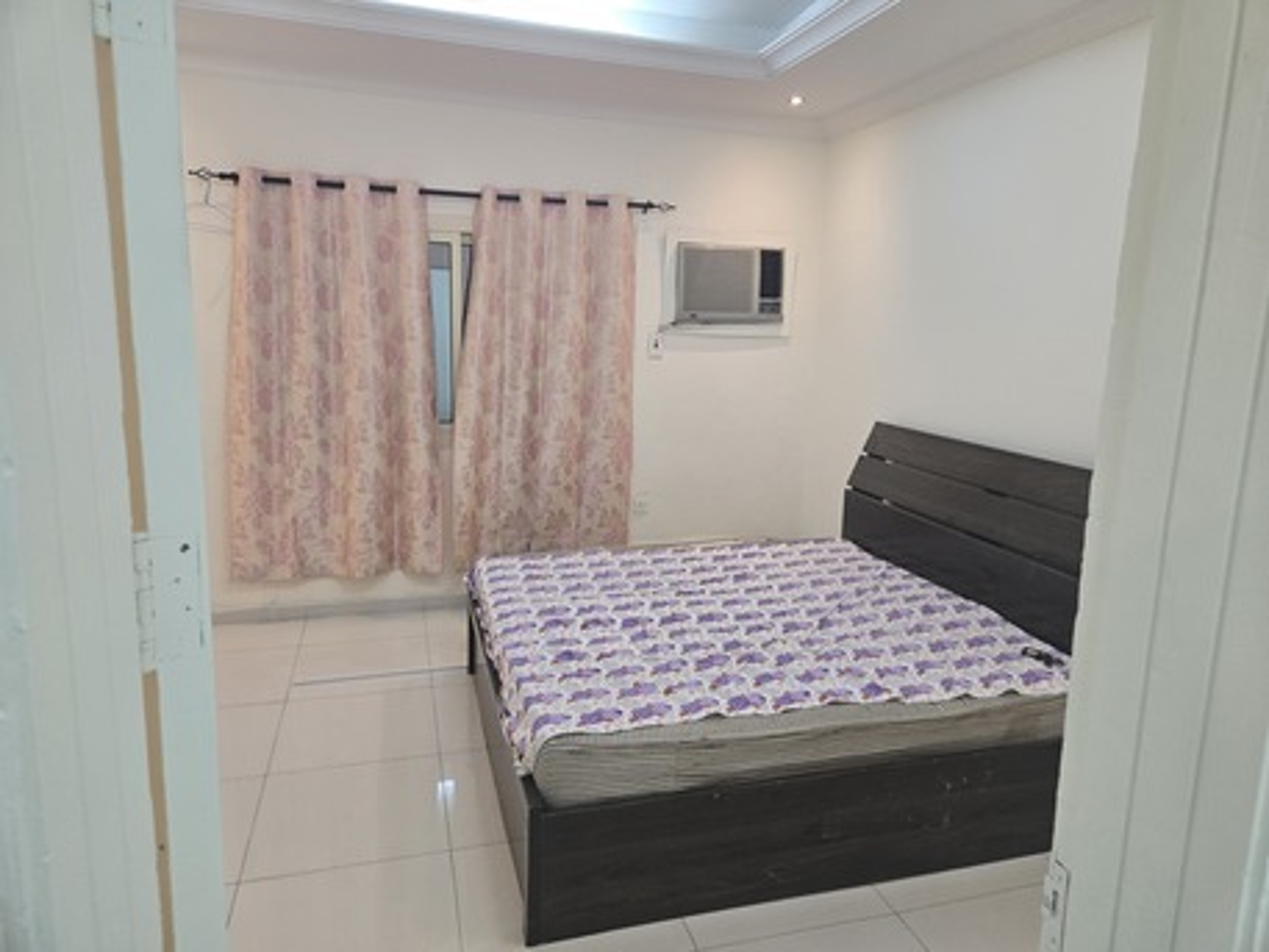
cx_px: 634
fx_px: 843
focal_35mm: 23
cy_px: 476
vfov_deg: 58.9
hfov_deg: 73.9
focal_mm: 5.4
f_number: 1.8
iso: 200
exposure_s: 1/120
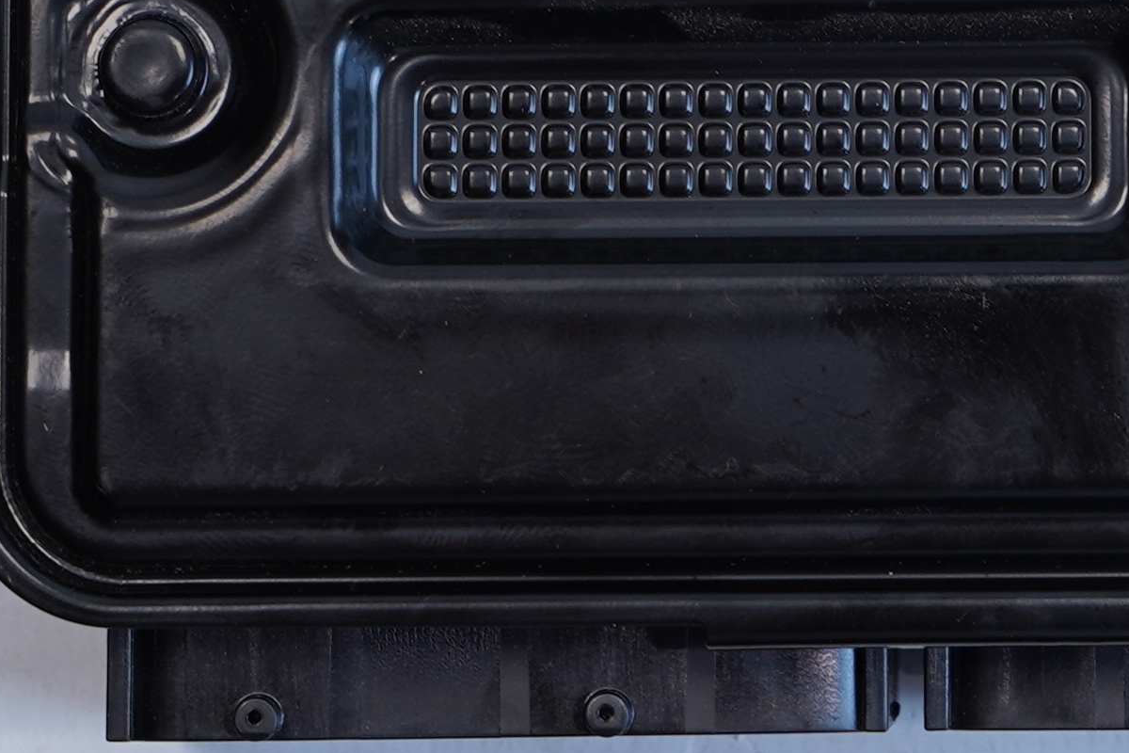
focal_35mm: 200
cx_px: 1063
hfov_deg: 10.2
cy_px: -206
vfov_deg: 6.8
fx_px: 6272
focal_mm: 41
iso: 125
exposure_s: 1/20
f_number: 7.1
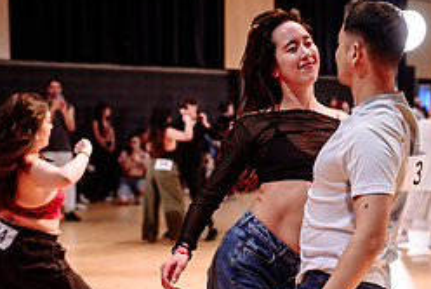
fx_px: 887
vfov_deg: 18.3
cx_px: 205
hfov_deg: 27.3
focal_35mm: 74
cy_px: 240
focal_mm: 28
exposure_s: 1/320
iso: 1600
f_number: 2
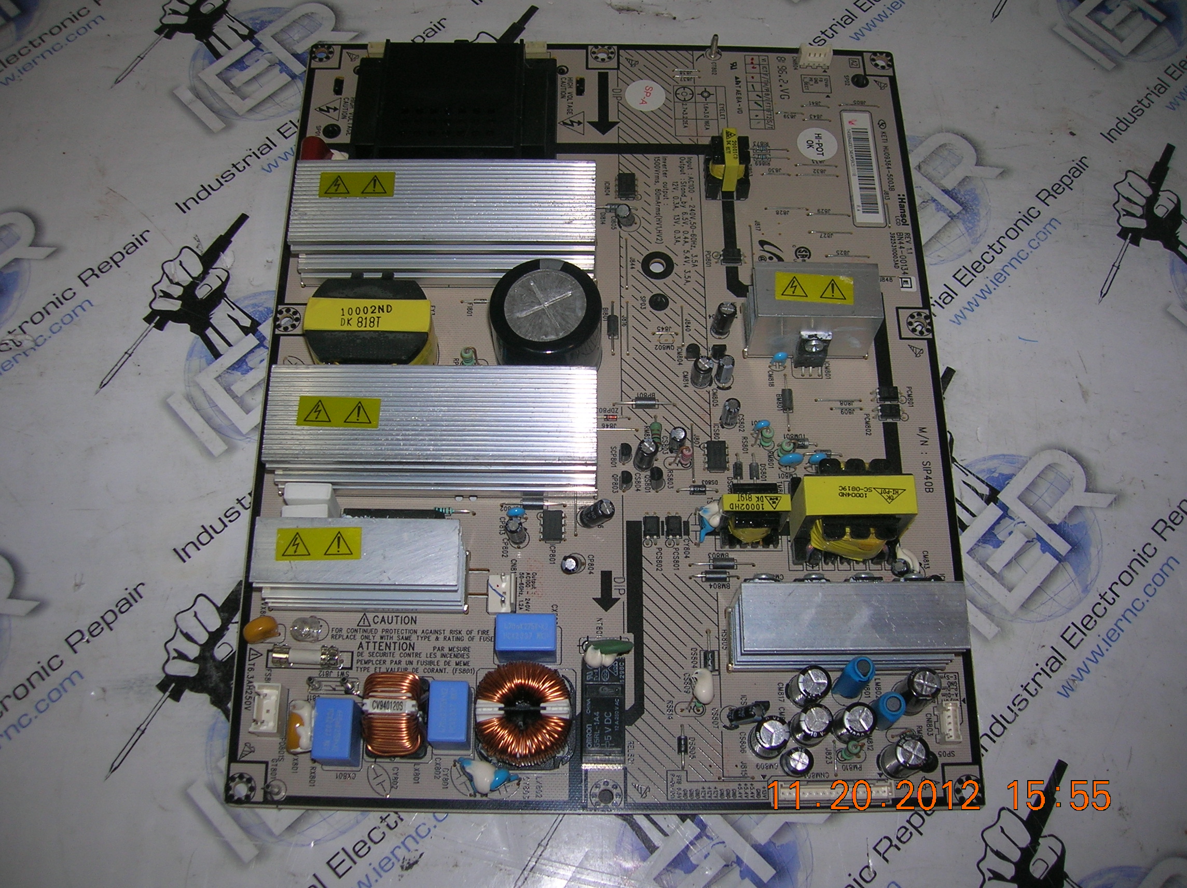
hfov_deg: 54.0
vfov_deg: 41.7
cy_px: 444
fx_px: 1165
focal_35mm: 34
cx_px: 594
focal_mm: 5.7
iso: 50
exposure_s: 1/60.1
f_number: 2.9
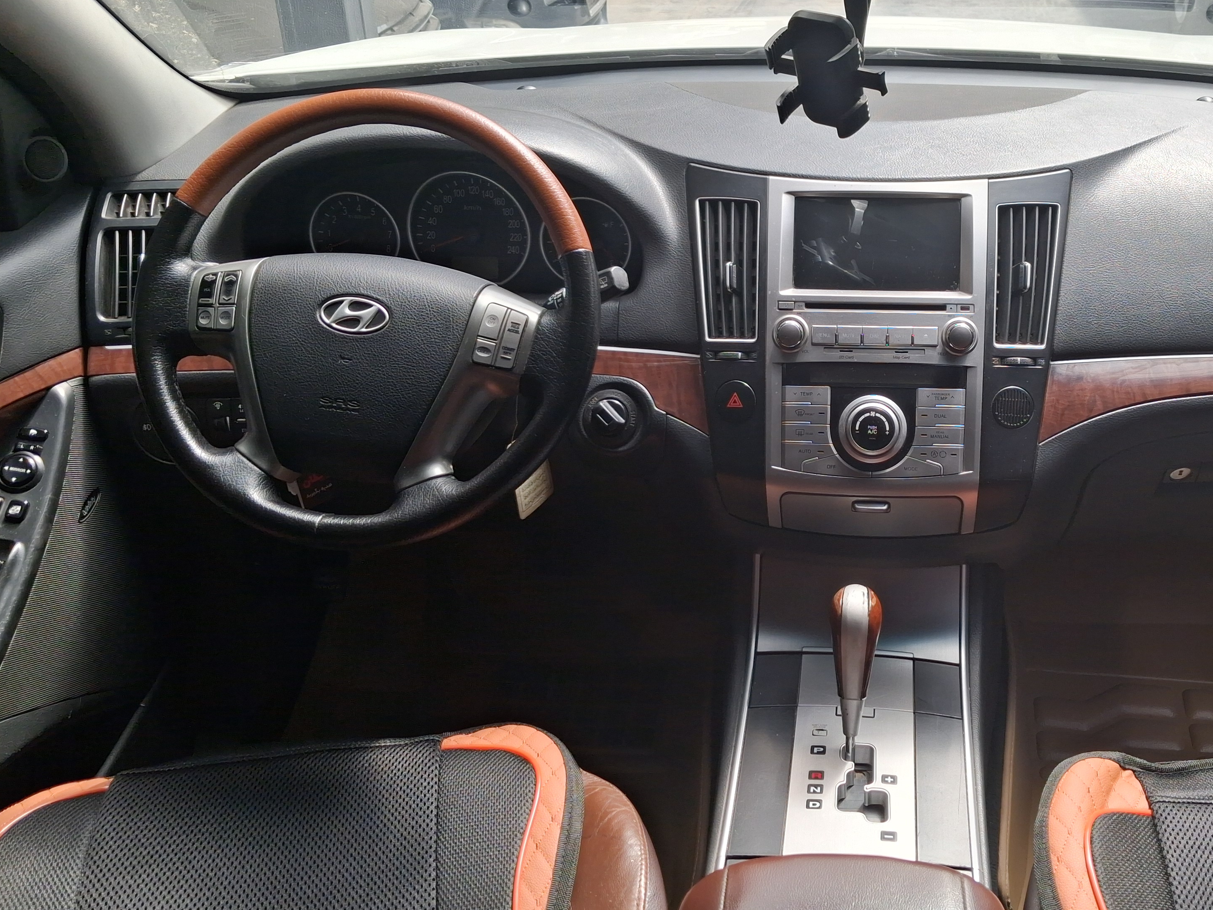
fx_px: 1332
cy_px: 401
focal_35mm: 38
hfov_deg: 48.2
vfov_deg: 37.7
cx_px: 802
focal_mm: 4
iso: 20
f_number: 1.8
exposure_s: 1/140
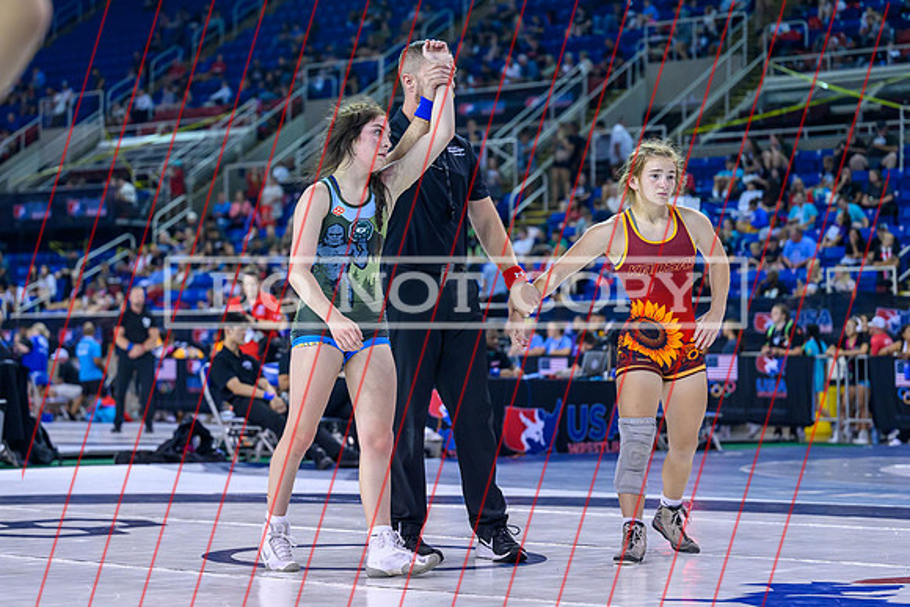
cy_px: 267
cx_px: 362
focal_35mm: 88
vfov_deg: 15.6
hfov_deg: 23.2
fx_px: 2217
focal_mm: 70
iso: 2000
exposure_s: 1/800
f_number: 2.8
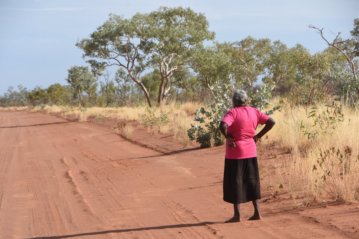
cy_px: 120
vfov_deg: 8.7
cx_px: 180
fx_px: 1571
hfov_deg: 13.0
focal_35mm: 158
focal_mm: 105
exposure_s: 1/1250
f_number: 9
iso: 500
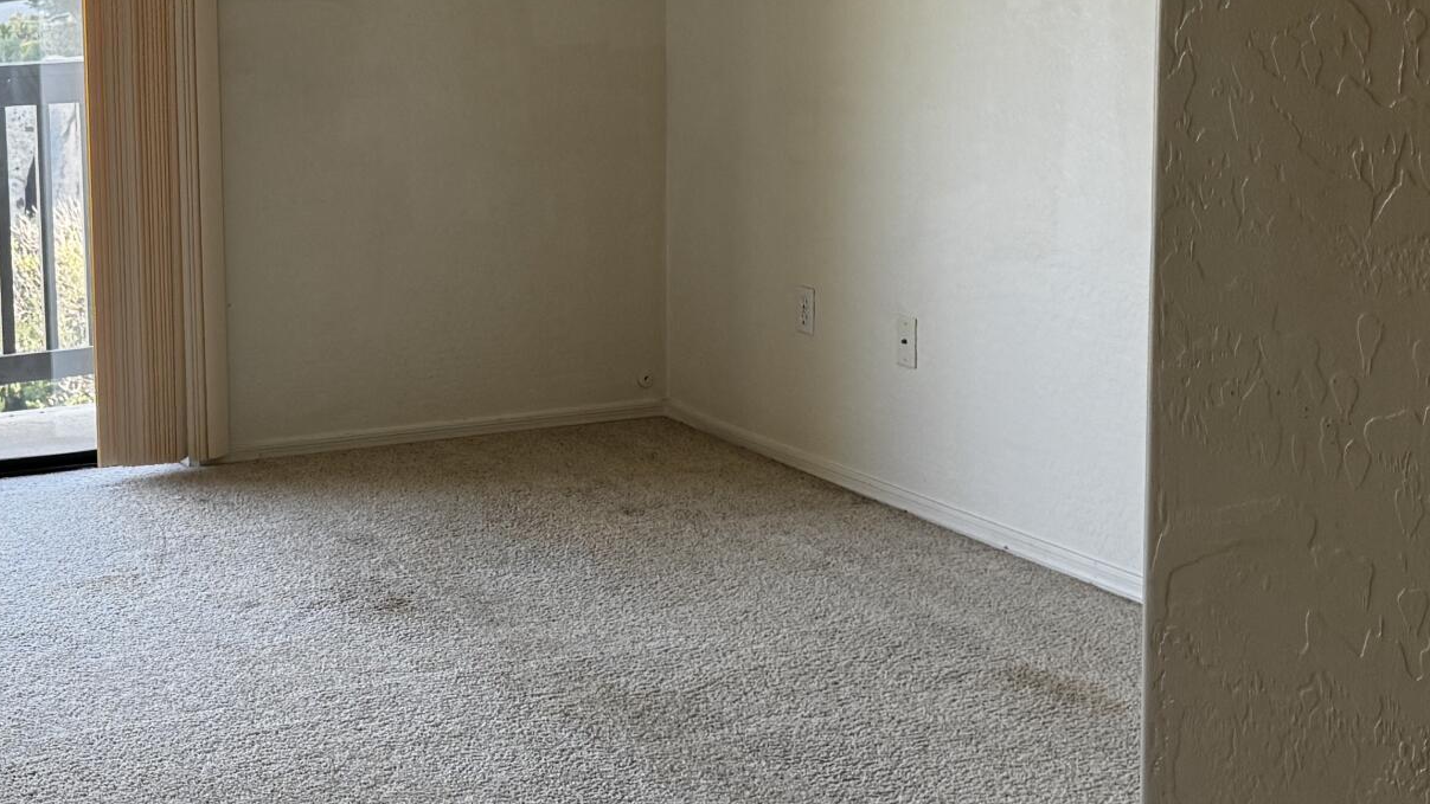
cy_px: 204
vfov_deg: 18.4
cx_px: 212
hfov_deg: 31.2
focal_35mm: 65
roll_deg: +1.6
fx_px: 2465
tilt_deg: -8.1
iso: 160
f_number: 1.78
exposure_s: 1/120
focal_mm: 6.76
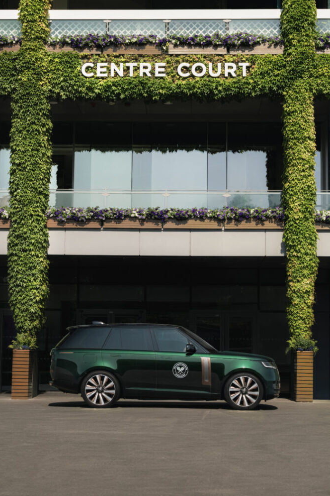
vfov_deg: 28.1
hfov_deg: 18.9
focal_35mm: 72
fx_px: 990
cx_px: 164
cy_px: 242
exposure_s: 1/125
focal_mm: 70
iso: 100
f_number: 8
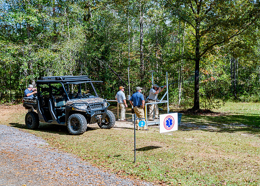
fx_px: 309
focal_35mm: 42
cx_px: 162
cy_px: 87
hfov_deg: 45.3
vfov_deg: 33.4
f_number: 2.8
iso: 100
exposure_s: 1/1600
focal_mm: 32
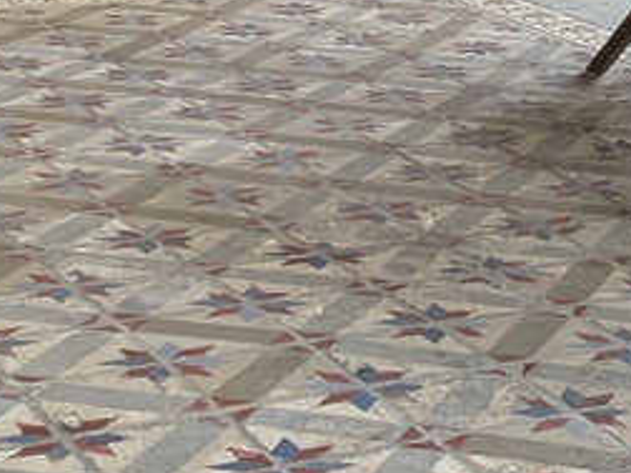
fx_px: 2260
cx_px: 786
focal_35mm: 124
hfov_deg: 15.3
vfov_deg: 11.4
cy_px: -273
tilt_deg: -3.3
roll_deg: -2.7
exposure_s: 1/60
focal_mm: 4.25
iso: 100
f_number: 1.8
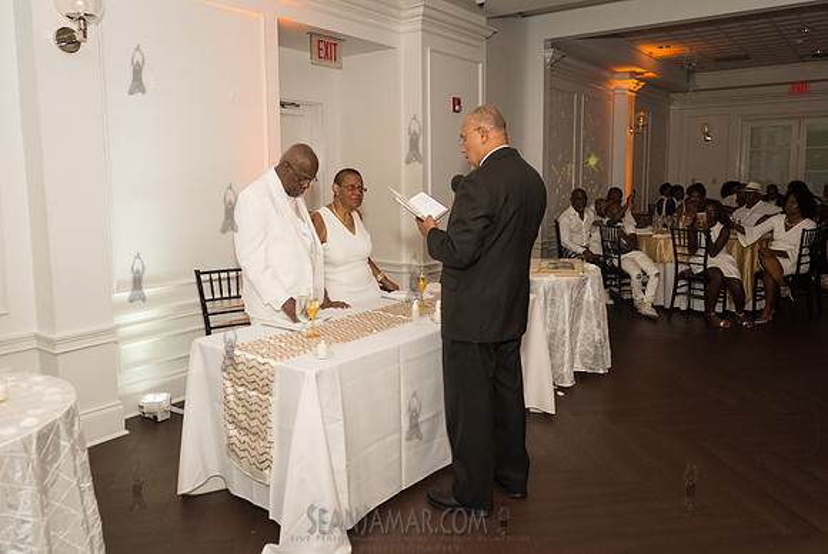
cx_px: 419
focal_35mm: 27
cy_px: 244
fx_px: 620
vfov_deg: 48.0
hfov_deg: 67.5
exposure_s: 1/400
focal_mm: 24
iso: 2500
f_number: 4
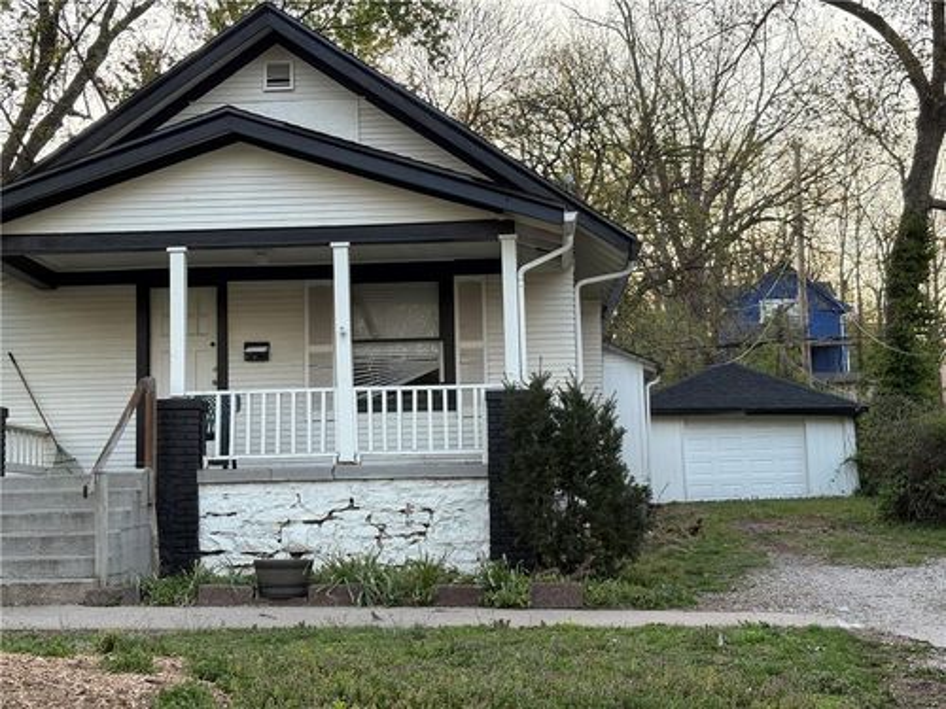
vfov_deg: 28.0
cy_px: 354
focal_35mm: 52
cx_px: 473
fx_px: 1421
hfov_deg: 36.8
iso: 50
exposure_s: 1/293
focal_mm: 5.96
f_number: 1.6
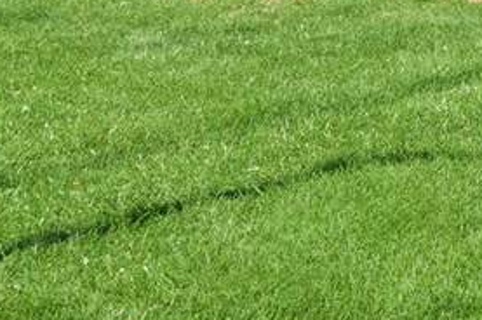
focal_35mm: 74
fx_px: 990
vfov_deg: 15.7
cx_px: 1008
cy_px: -257
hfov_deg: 17.5
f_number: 5.6
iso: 80
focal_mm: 16
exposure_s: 1/200
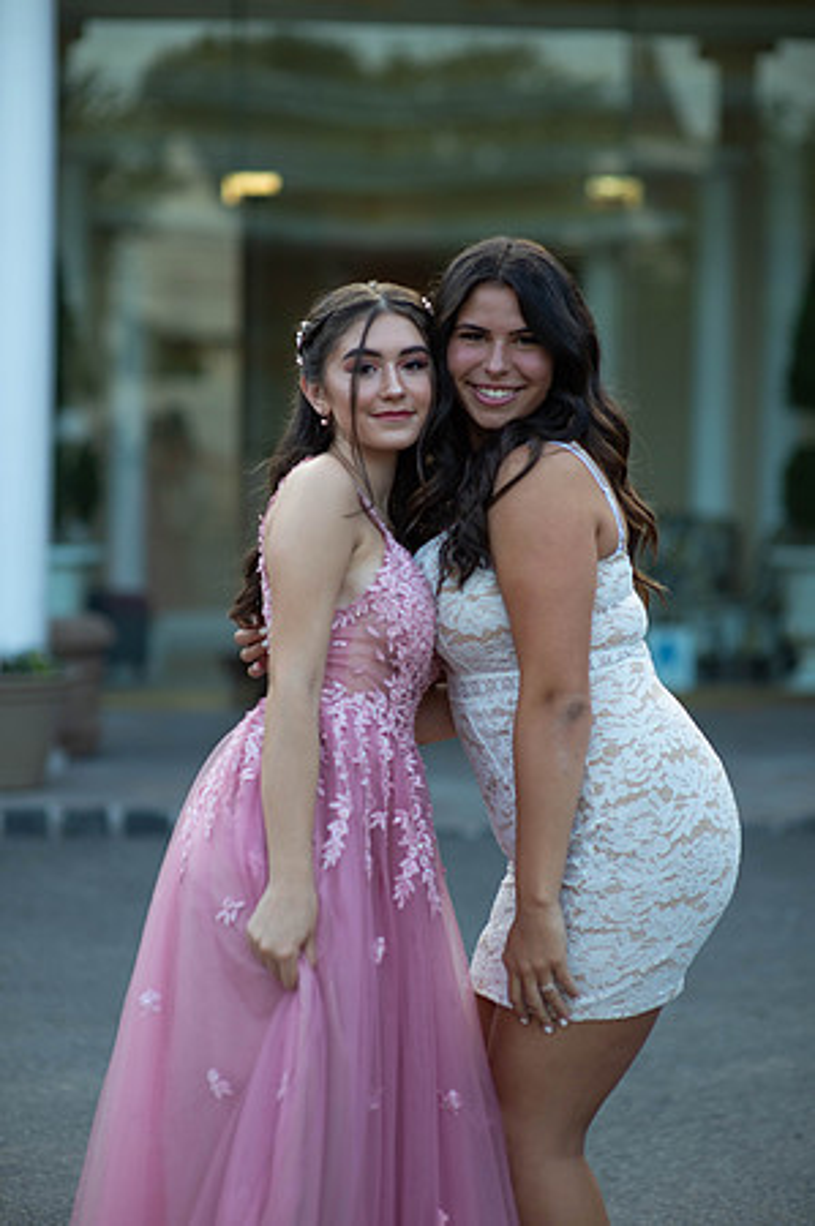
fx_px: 2893
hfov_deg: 16.0
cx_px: 408
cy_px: 613
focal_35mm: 85
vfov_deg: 23.9
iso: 250
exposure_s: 1/1000
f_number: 2
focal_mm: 85
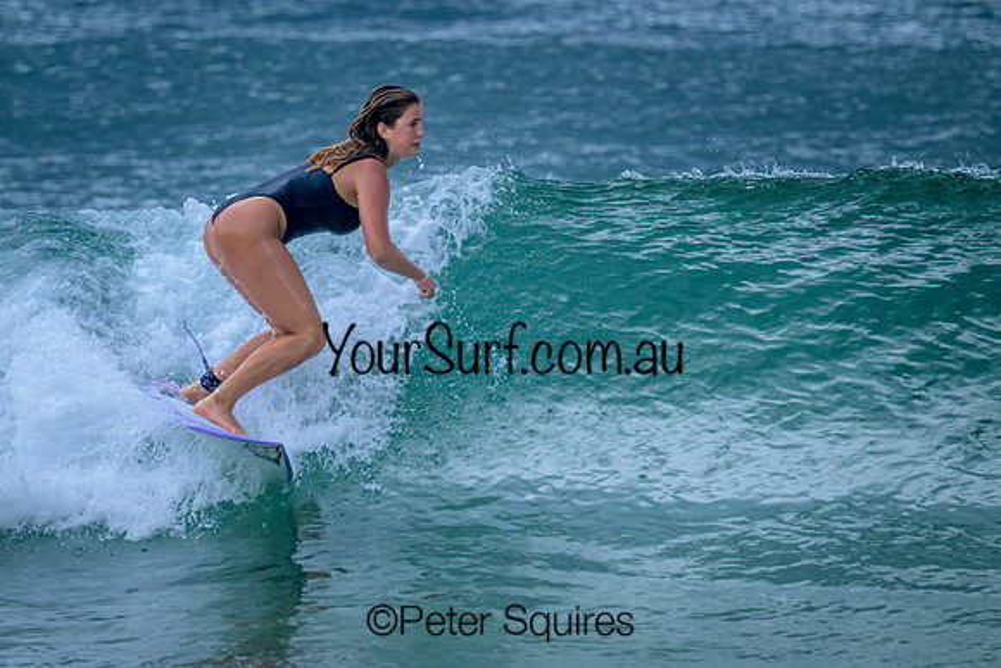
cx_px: 482
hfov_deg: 3.1
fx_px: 18797
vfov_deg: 2.0
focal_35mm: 676
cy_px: 312
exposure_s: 1/2000
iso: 1000
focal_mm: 560
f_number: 8
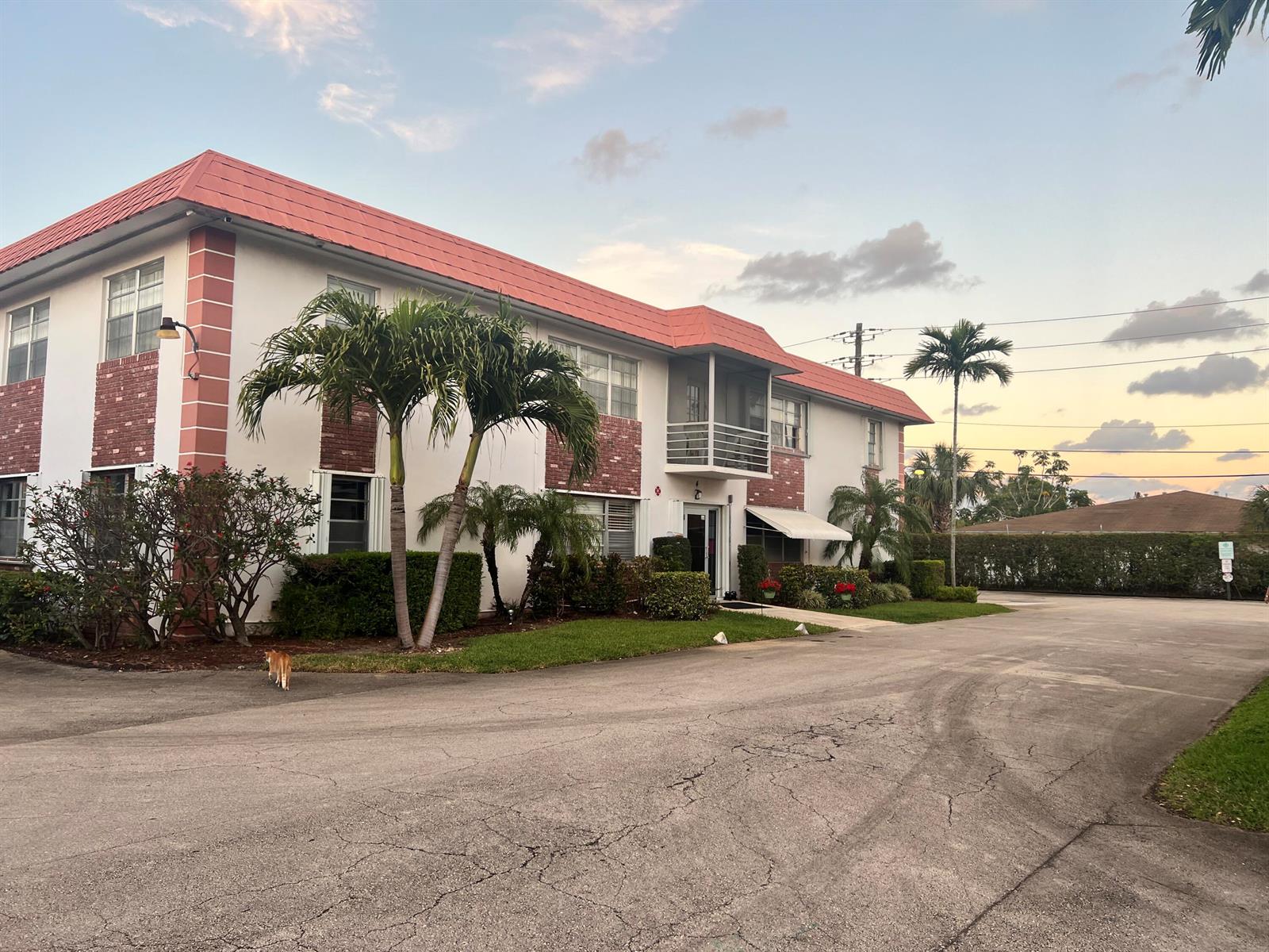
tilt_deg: +4.4
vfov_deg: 53.1
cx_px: 634
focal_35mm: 26
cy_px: 476
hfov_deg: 67.3
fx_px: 953
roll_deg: -0.7
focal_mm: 5.7
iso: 32
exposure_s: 1/121
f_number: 1.5
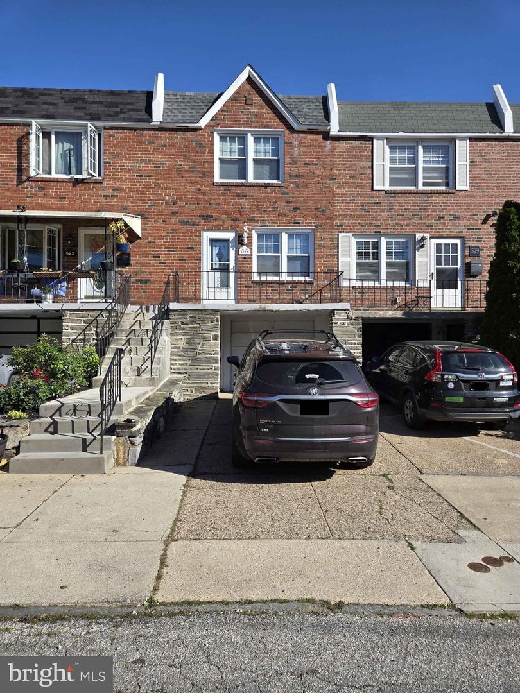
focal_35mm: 23
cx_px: 260
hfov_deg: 58.9
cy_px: 346
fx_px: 461
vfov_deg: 73.9
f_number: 1.8
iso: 40
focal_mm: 5.4
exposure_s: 1/2921
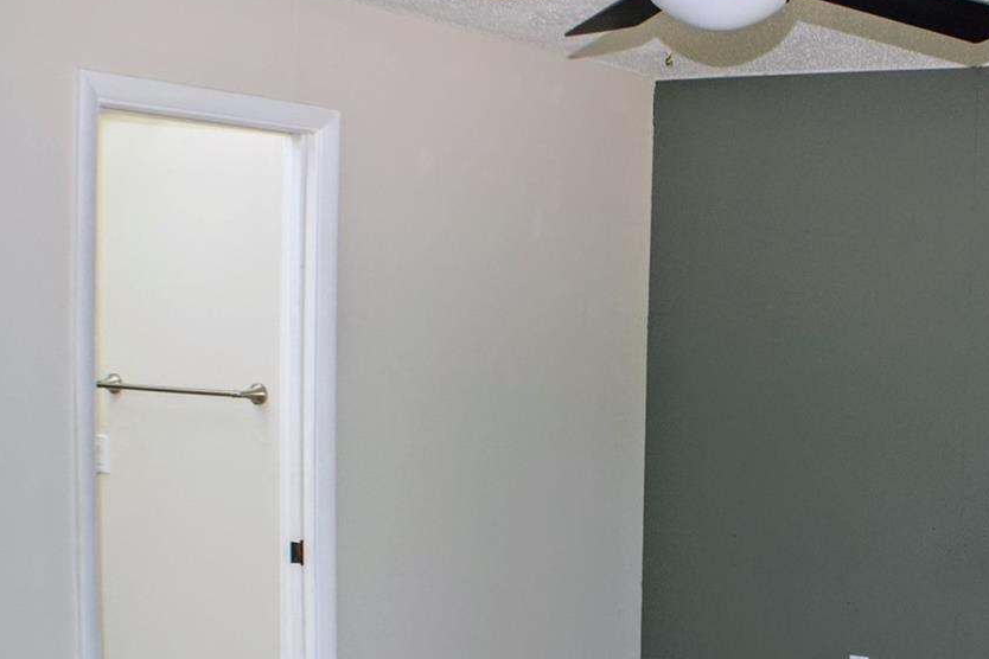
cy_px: 466
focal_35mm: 72
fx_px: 1977
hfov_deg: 27.4
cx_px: 812
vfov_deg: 18.9
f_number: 5
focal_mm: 25
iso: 800
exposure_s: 1/100
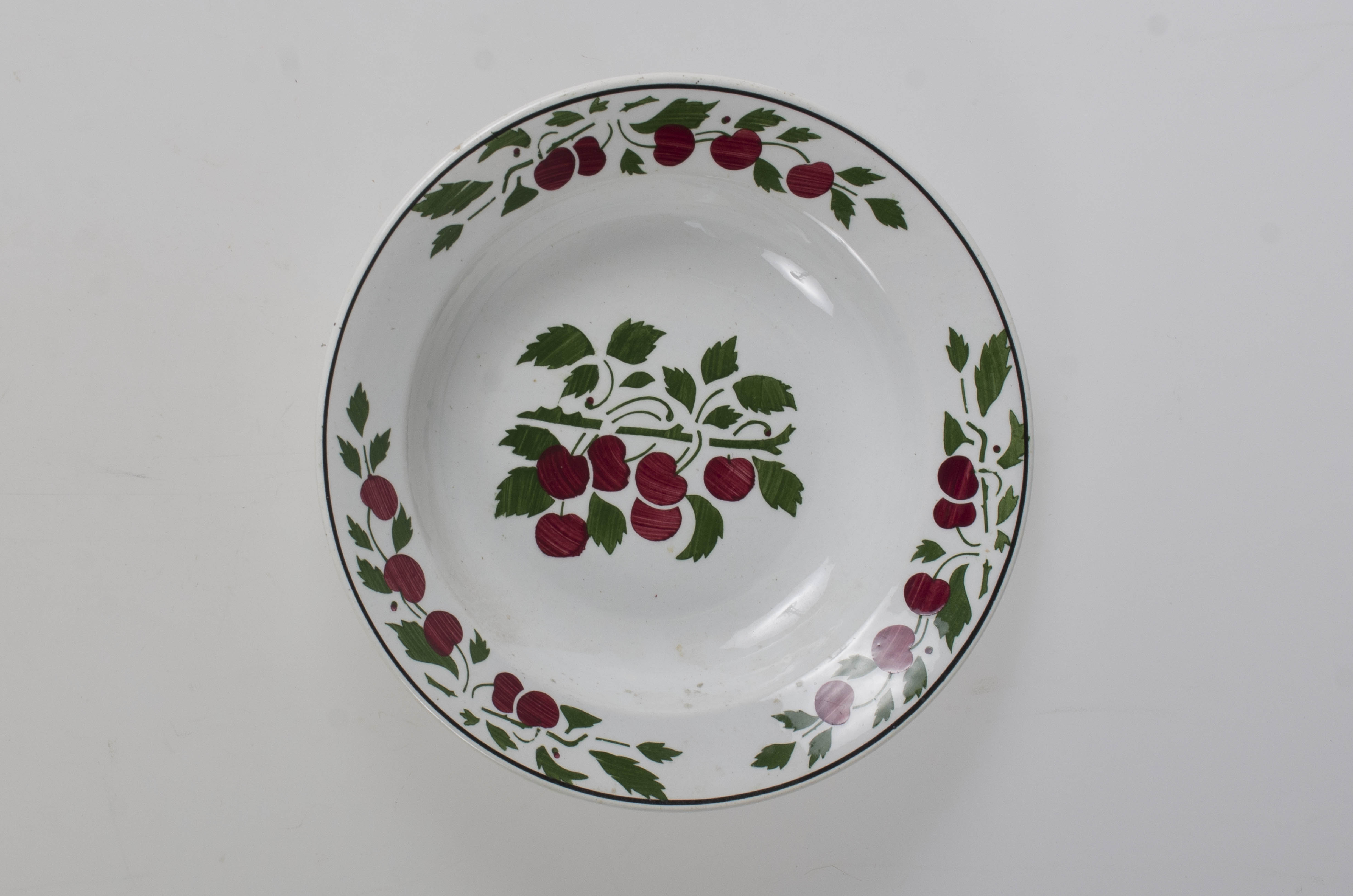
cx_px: 676
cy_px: 448
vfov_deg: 25.6
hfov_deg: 37.9
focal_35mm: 52
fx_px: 1969
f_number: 13
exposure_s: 1/160
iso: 160
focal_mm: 35
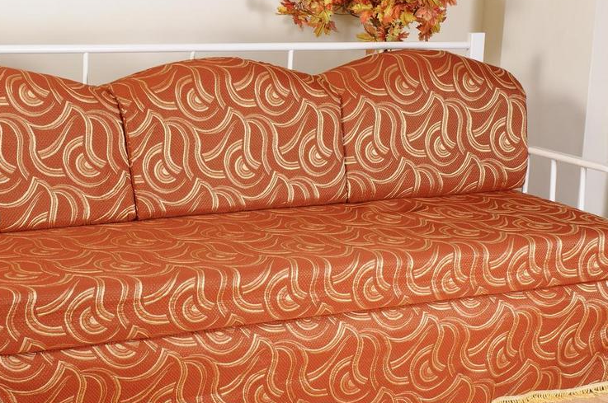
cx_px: 240
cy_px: 172
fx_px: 1447
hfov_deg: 23.7
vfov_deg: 15.9
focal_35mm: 86
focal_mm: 35
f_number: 11
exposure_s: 1/125
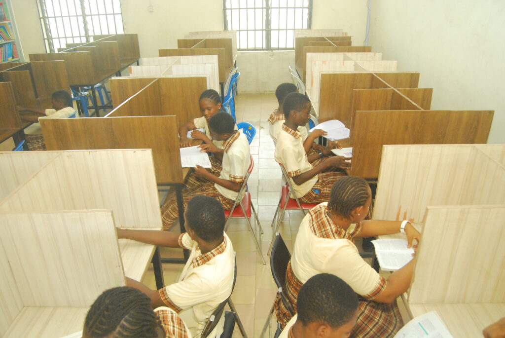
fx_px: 379
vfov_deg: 48.0
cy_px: 169
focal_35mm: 27
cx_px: 252
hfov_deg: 67.3
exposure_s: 1/100
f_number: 4
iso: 1600
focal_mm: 18
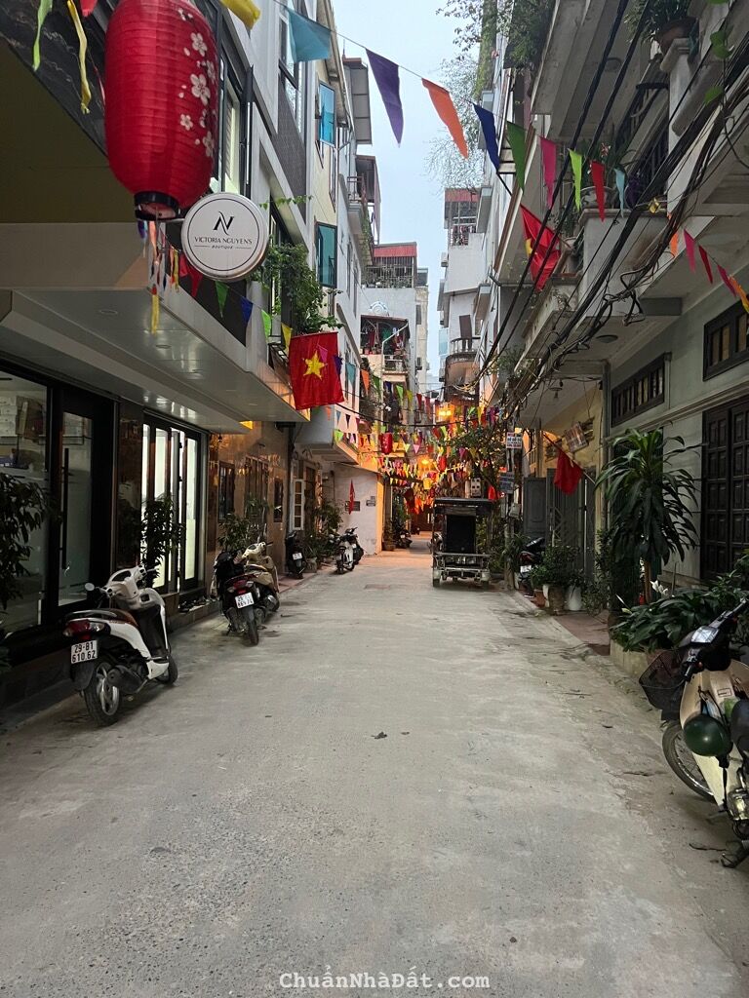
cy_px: 499
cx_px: 374
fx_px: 750
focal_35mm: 26
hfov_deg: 53.1
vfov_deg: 67.3
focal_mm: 5.7
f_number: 1.5
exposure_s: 1/33
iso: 400
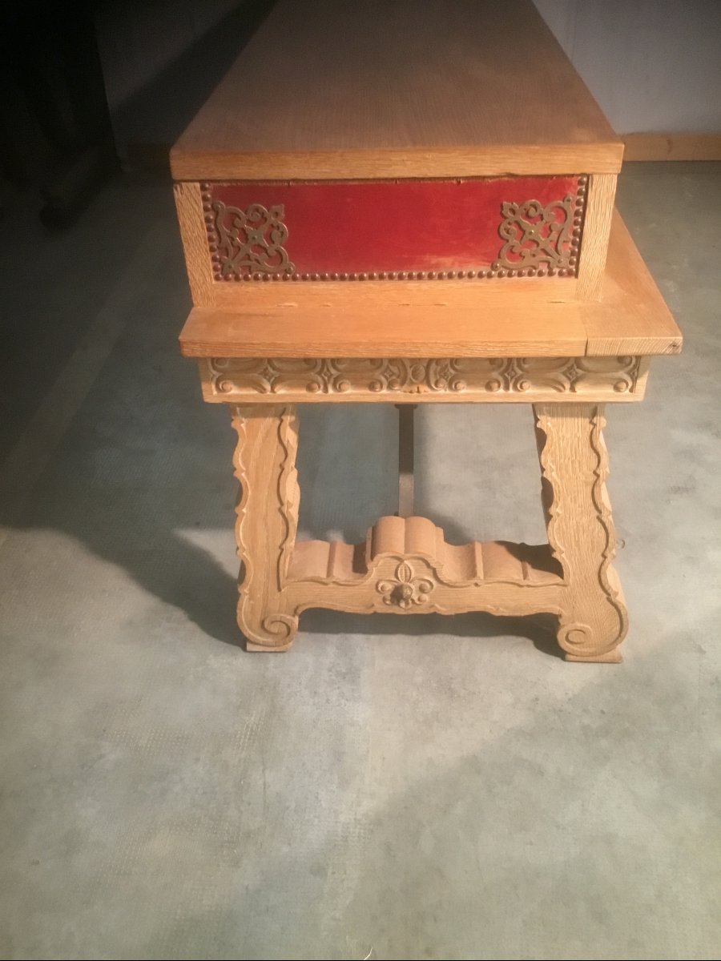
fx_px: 861
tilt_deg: -36.0
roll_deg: +1.2
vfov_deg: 58.4
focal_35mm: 31
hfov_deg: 45.4
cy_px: 480
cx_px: 360
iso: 250
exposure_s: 1/33
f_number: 2.4
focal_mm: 3.3
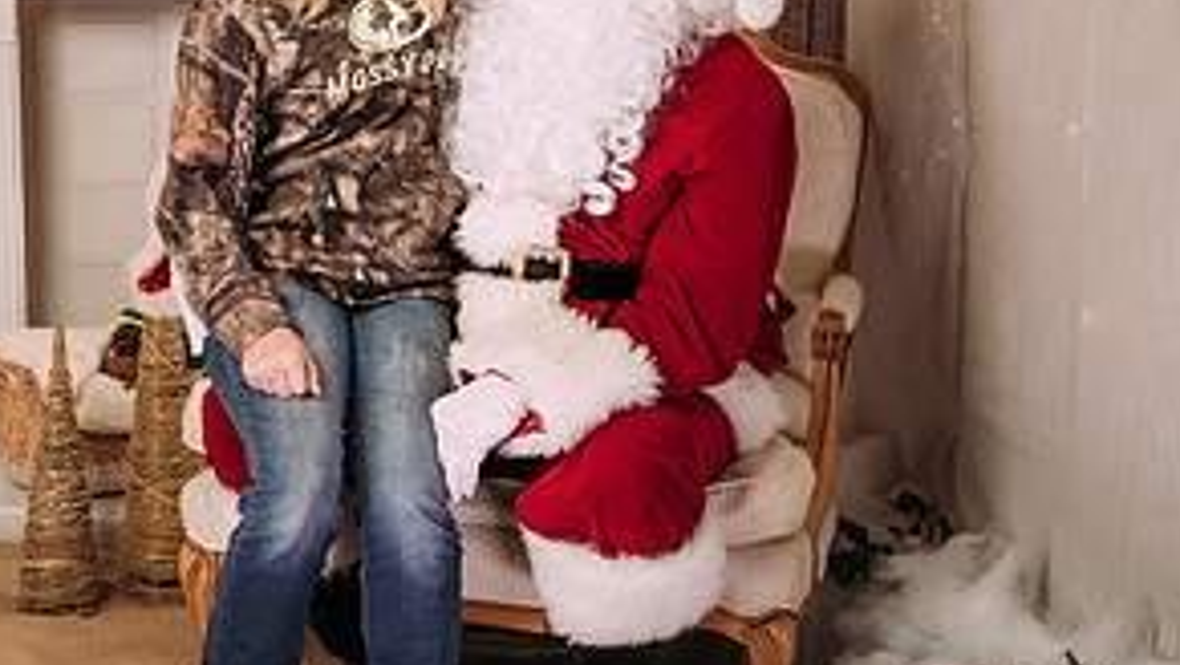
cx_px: 182
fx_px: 2285
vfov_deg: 16.5
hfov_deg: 28.1
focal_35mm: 73
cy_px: 241
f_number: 5.6
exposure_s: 1/100
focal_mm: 35
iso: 200
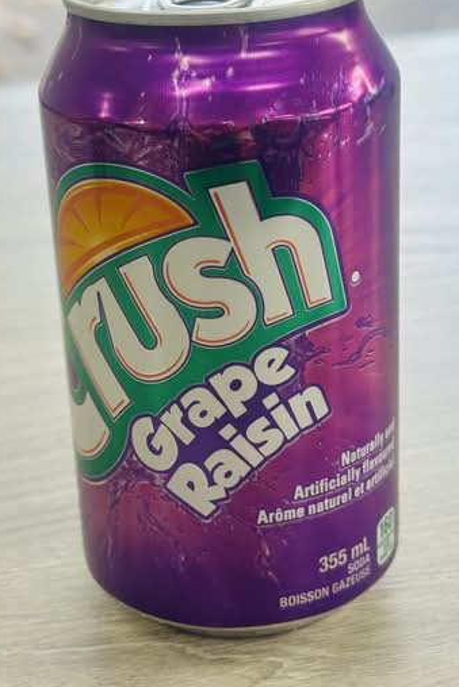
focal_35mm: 72
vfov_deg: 28.1
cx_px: 227
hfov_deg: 18.9
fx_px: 1376
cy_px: 339
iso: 160
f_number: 1.78
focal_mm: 6.86
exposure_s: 1/120
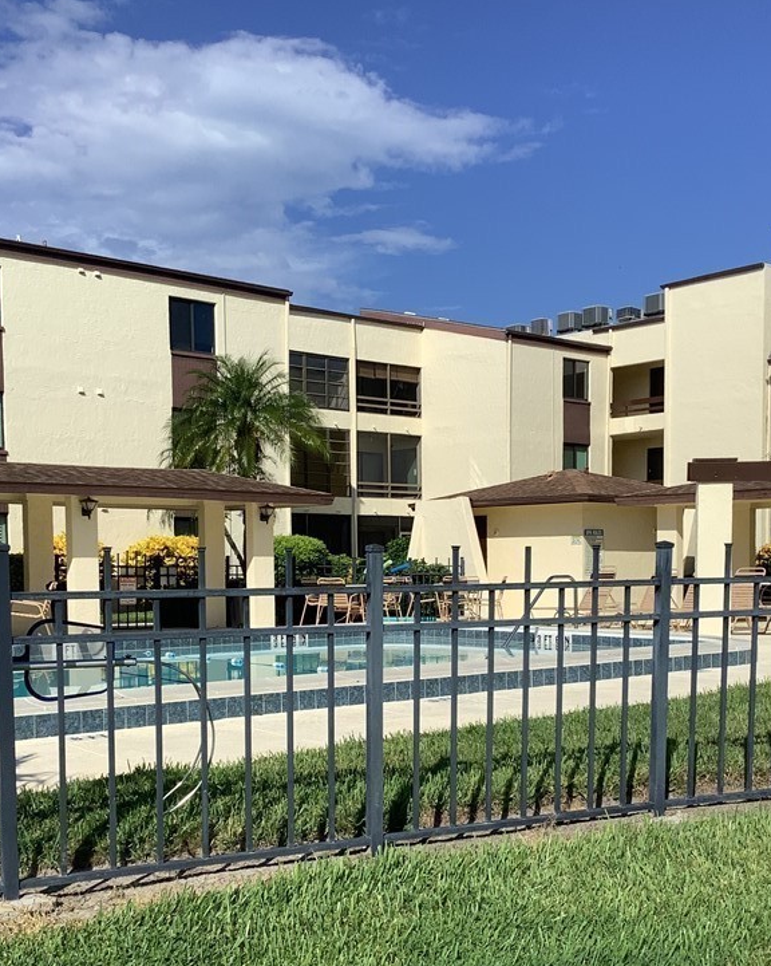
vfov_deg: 42.3
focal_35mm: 43
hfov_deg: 34.9
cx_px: 381
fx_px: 1228
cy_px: 651
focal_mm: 3.3
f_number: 2.4
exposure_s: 1/2398
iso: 25
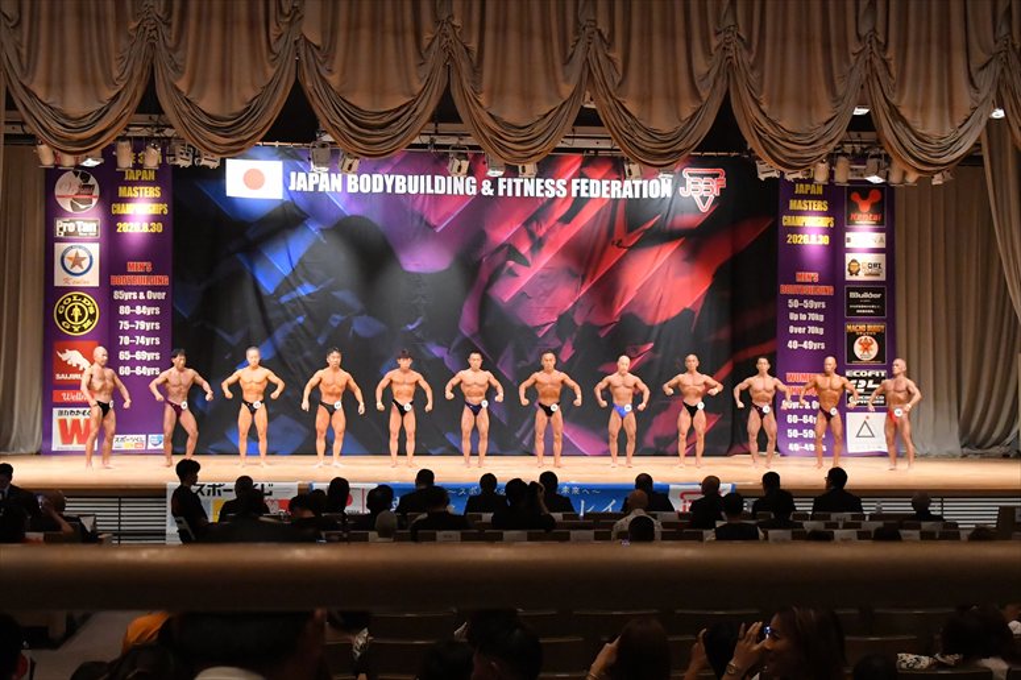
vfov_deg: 23.8
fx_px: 1616
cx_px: 510
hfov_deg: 35.1
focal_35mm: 57
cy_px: 340
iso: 9000
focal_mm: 38
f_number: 5.6
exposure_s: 1/400
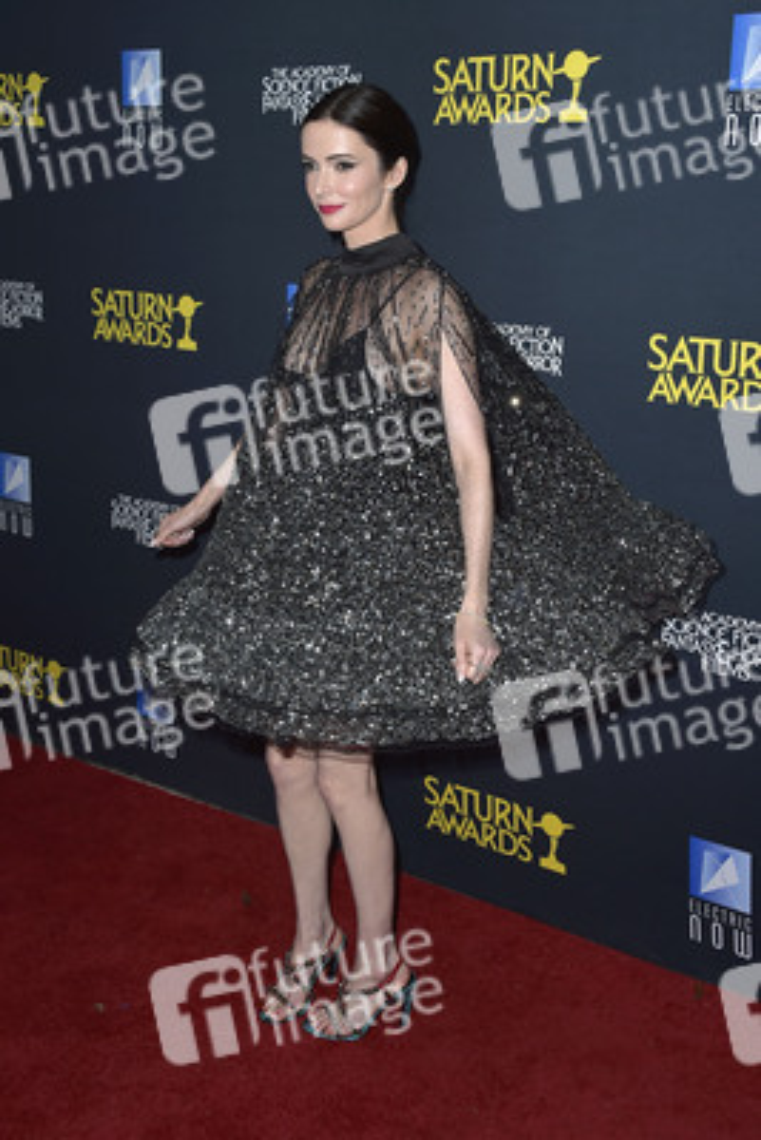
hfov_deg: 36.9
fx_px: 1140
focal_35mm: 36
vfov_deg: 53.1
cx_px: 380
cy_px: 570
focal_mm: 36
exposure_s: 1/250
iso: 250
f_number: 6.3
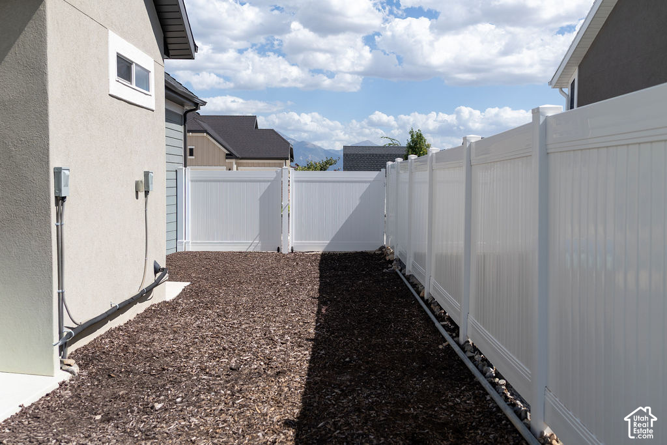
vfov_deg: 37.9
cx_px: 334
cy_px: 222
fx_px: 649
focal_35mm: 35
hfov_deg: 54.4
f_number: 4.5
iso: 125
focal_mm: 35
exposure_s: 1/1000
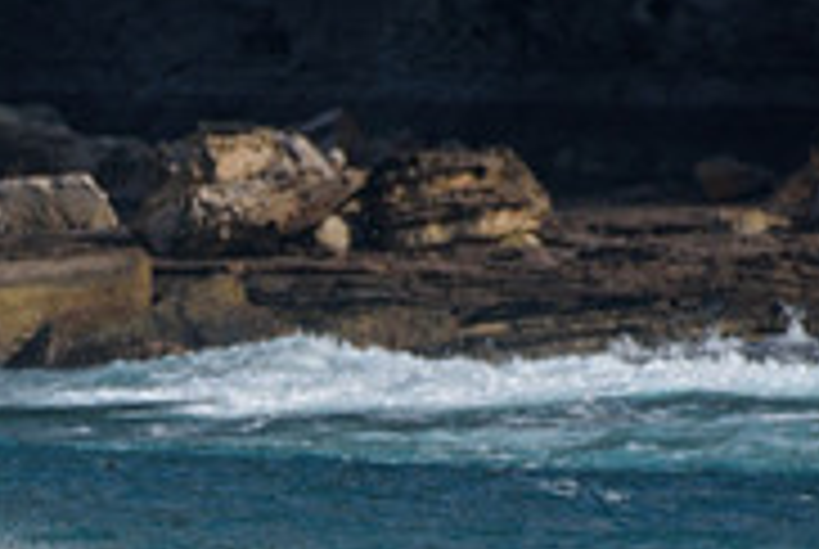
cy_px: 745
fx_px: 54324
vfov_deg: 0.6
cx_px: -81
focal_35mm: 2384
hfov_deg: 0.9
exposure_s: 1/2000
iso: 250
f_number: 5.6
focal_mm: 500
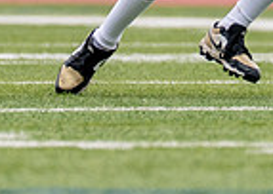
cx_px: 295
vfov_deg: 0.8
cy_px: -138
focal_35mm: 1722
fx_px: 13345
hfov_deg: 1.2
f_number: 2.8
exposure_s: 1/3200
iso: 200
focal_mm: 200
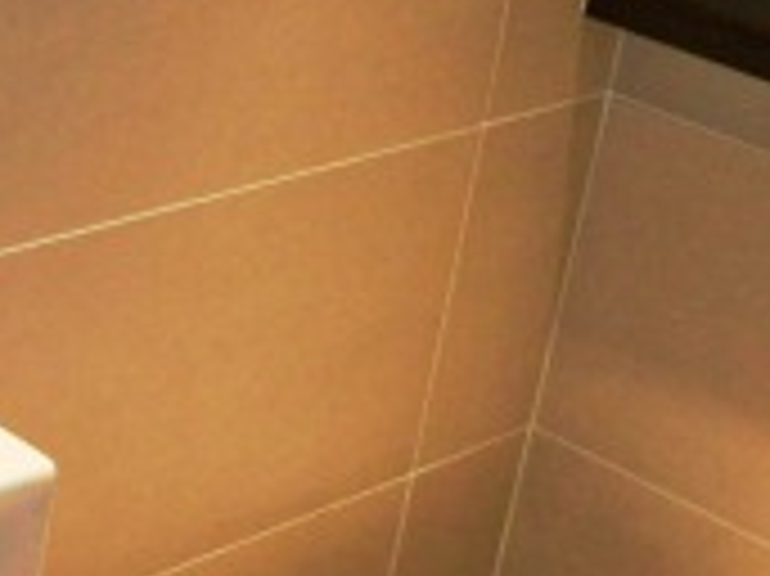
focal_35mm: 105
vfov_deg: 13.6
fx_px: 2334
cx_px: -14
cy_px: 724
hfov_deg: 18.2
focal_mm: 6.3
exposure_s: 1/60
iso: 200
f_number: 3.1
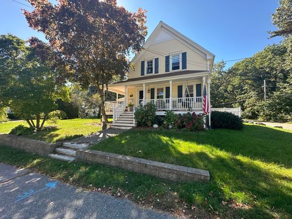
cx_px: 146
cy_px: 110
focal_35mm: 14
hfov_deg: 102.1
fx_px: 118
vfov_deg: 85.7
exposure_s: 1/270
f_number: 2.2
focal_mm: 2.22
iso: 50
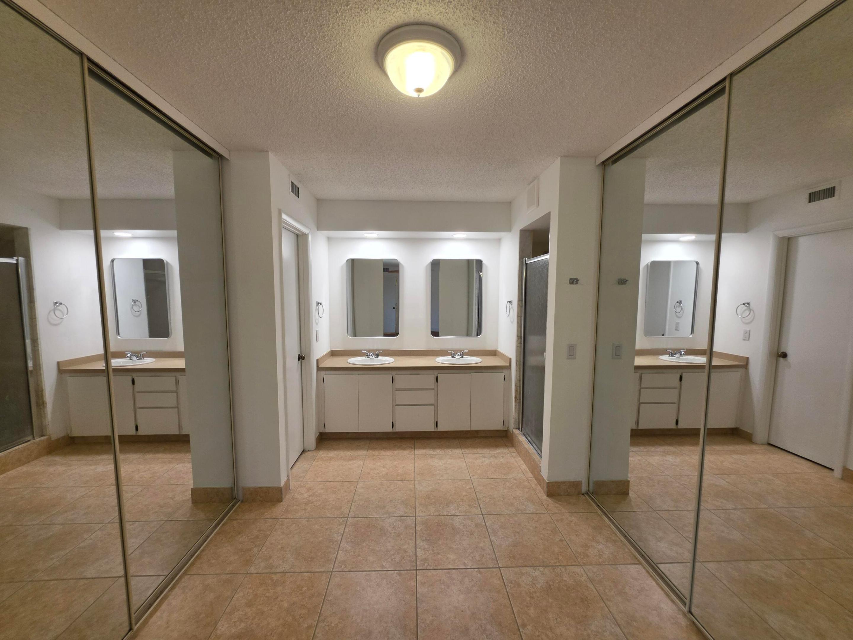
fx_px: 320
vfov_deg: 89.9
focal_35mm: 13
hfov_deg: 106.2
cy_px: 320
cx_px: 426
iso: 80
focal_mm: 2.2
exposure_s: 1/120
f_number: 1.9
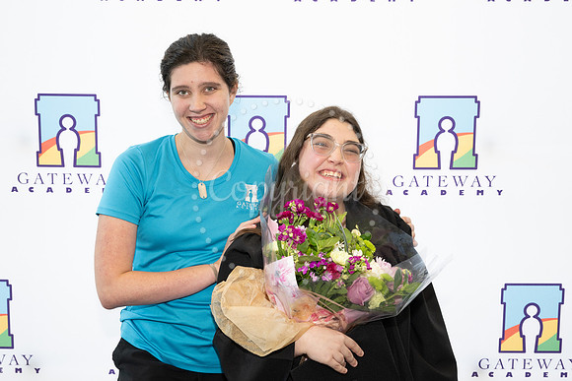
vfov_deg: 29.7
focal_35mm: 45
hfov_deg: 43.5
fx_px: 717
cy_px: 232
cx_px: 286
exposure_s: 1/200
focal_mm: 37
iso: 800
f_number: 5.6
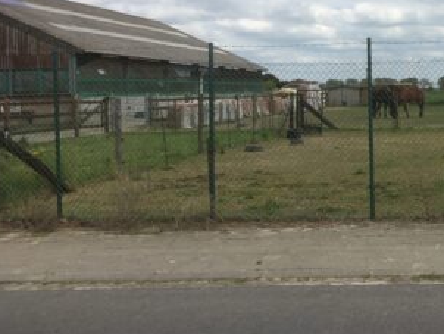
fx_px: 719
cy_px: 119
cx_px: 416
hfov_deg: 32.3
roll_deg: +0.9
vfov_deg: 26.0
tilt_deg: -3.1
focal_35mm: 56
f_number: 2.2
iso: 25
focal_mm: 4.15
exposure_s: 1/1637
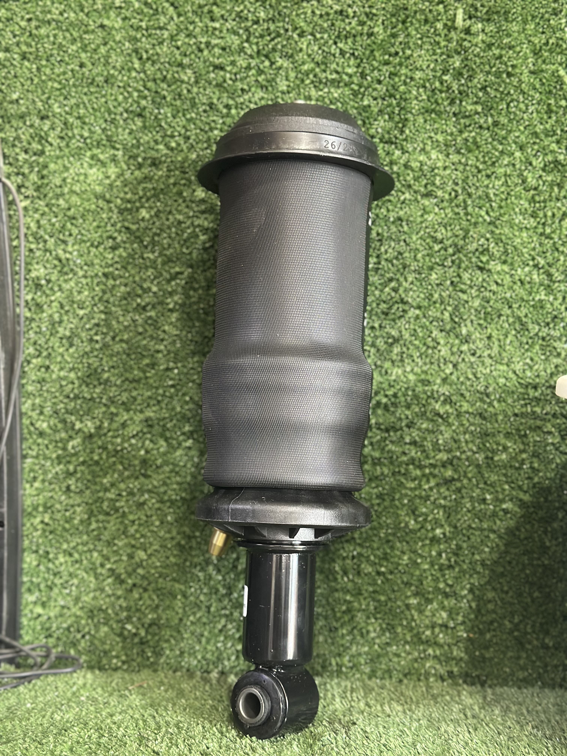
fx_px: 1048
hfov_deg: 30.3
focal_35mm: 48
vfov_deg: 39.7
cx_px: 284
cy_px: 378
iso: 500
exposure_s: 1/40
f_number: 1.78
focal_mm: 6.86
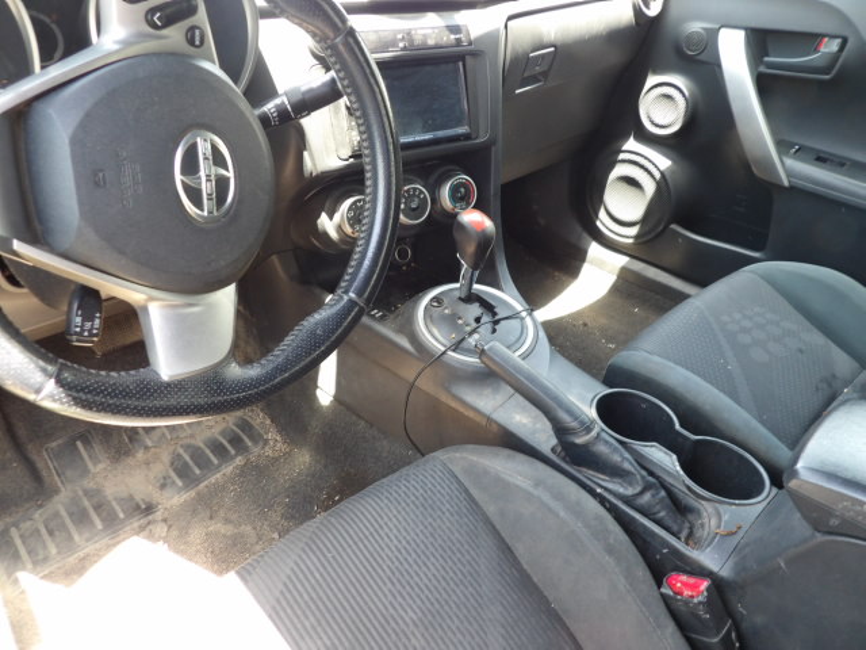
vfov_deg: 56.8
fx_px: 600
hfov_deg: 71.6
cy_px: 325
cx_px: 433
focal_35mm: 24
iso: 165
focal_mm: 4.3
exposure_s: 1/33
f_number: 3.2
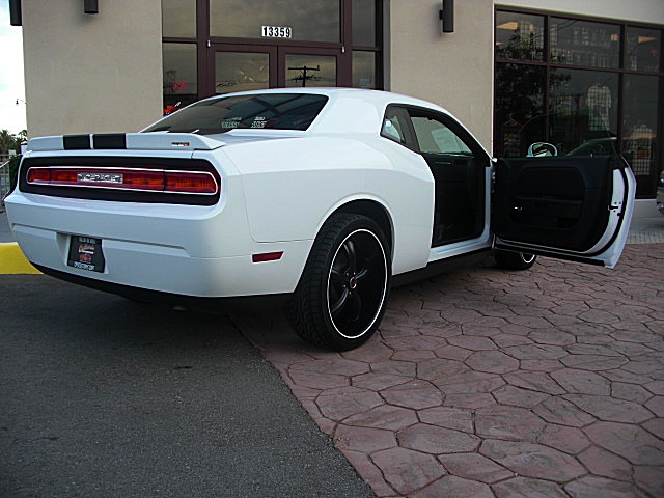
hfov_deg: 51.4
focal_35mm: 36
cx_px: 332
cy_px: 249
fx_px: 691
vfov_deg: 39.7
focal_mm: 6.3
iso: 50
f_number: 2.8
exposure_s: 1/250
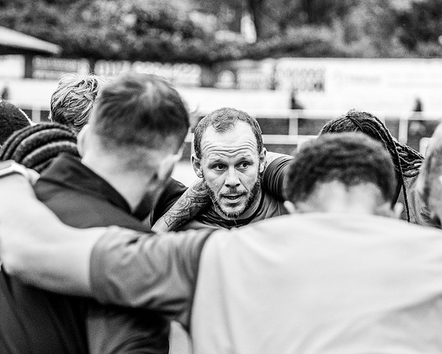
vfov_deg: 10.2
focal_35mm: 151
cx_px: 208
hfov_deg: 12.8
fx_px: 1978
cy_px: 208
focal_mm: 70
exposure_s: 1/800
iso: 1000
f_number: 2.8
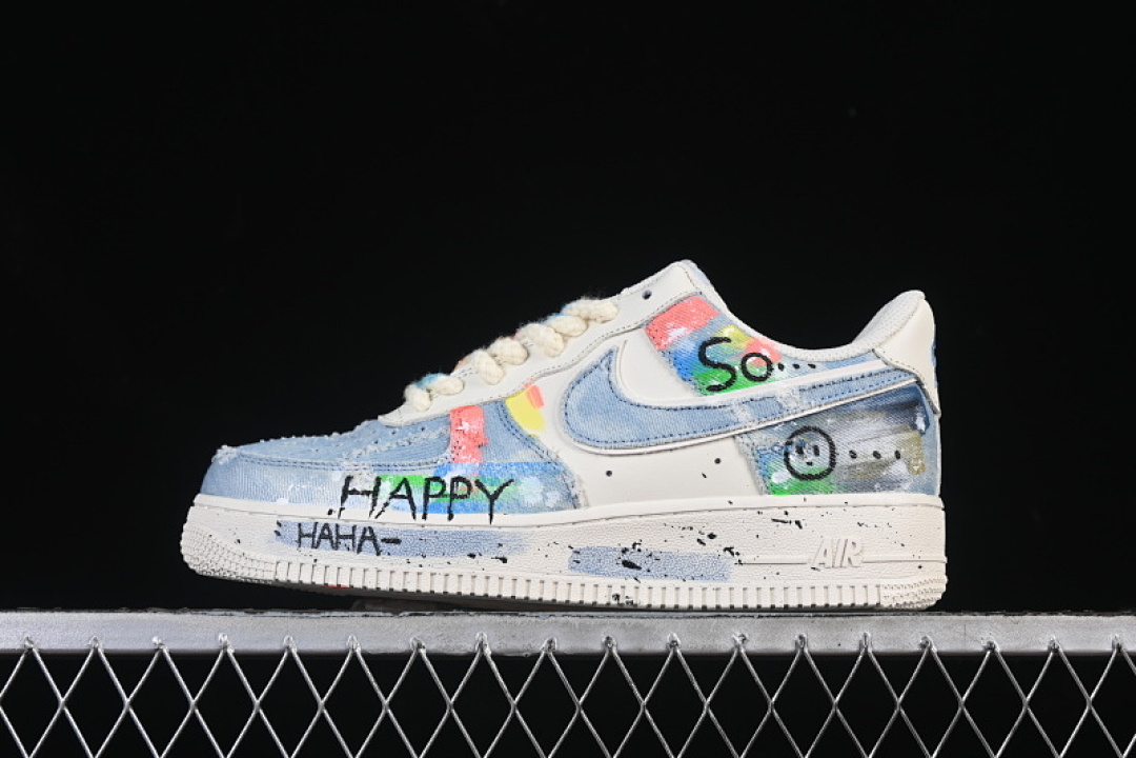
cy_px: 379
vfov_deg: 18.2
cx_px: 568
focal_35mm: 75
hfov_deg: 27.0
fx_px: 2366
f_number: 8
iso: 160
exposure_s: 1/80
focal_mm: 50
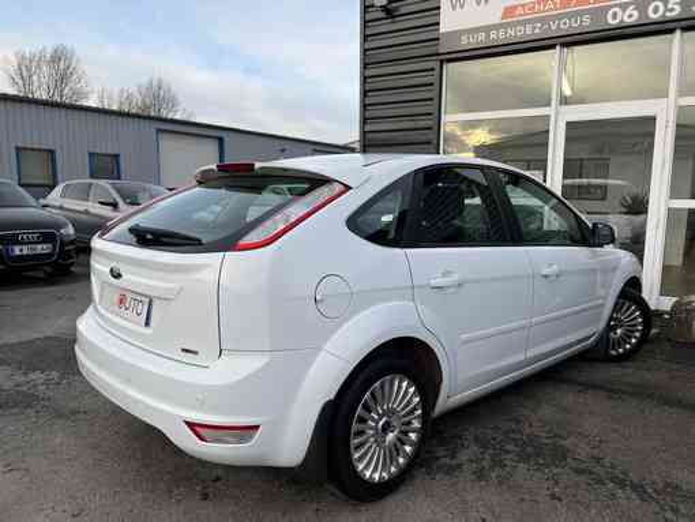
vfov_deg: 53.1
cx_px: 348
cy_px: 261
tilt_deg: -8.3
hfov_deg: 67.3
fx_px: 522
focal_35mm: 26
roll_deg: -0.3
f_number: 1.5
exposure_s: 1/646
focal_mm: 5.7
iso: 50
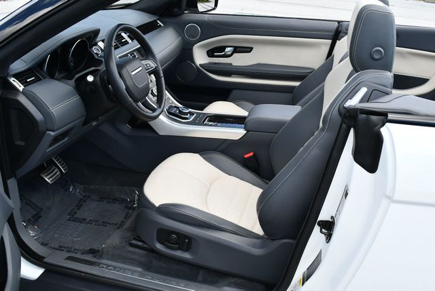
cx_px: 218
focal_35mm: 36
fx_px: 435
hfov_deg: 53.1
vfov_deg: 36.9
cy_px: 146
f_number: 5.6
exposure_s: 1/250
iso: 250
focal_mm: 18
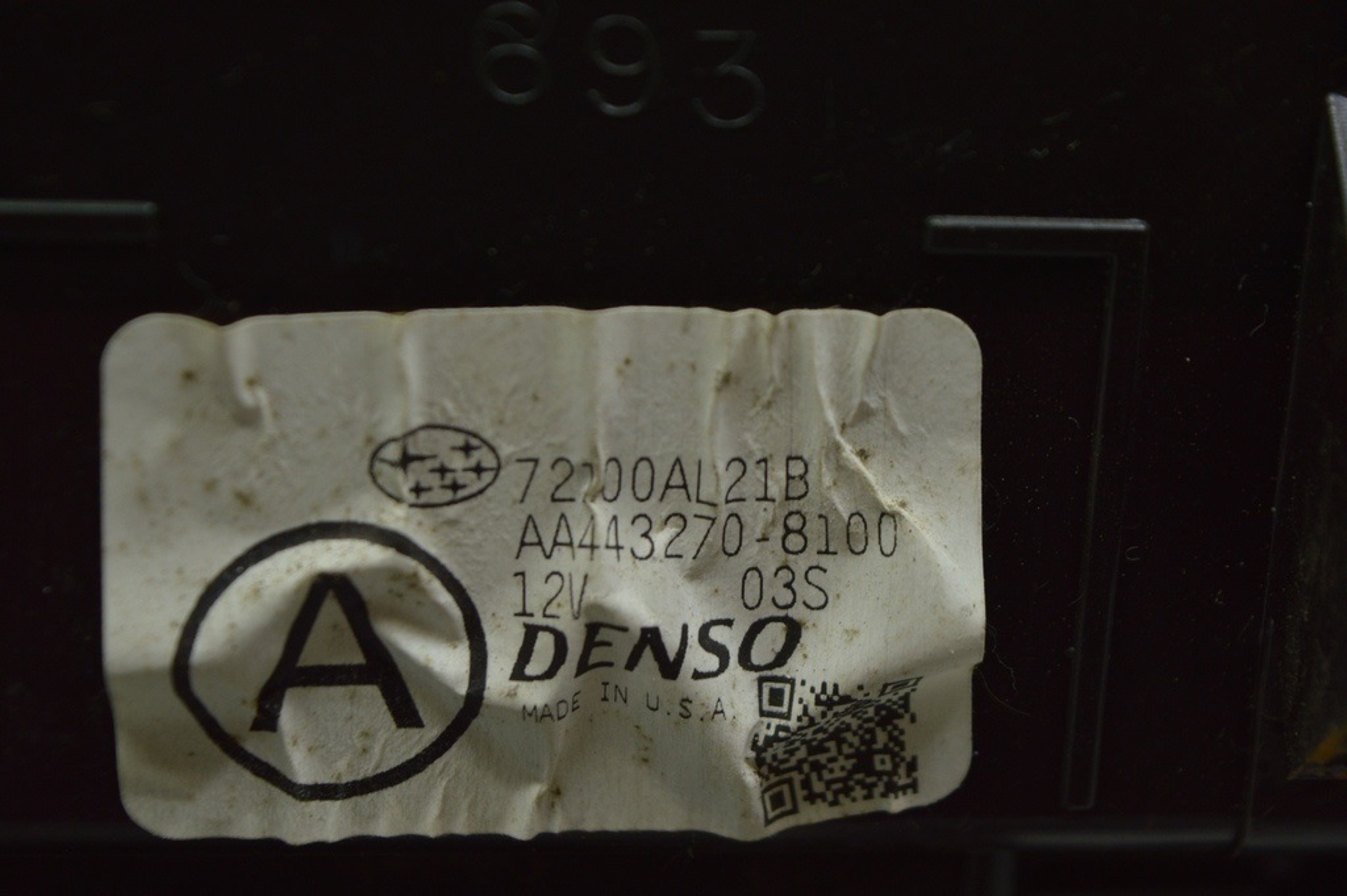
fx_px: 3084
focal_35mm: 82
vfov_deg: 16.5
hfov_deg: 24.6
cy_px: 448
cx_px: 674
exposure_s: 1/60
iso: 400
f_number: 5.6
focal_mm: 55
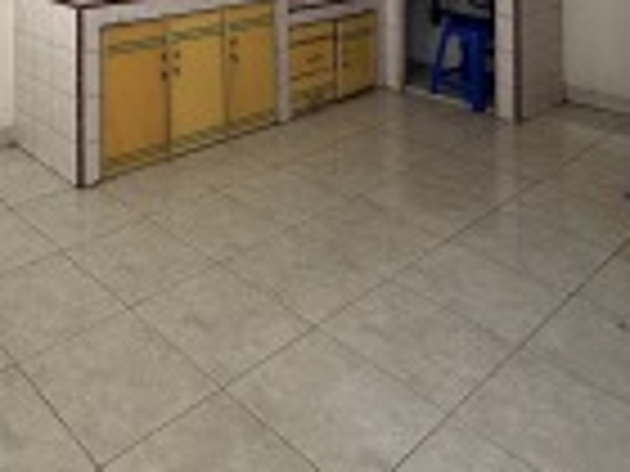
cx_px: 108
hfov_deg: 47.9
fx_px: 655
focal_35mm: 36
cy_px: -117
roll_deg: +0.5
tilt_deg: +0.2
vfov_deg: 31.9
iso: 200
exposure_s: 1/30
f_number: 2.2
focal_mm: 2.22
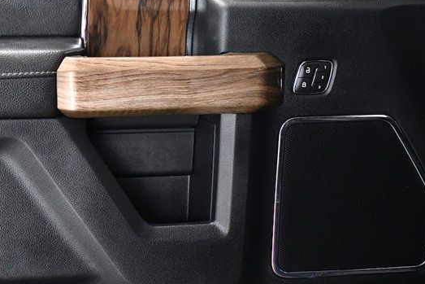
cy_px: 204
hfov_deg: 21.4
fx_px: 1110
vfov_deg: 14.5
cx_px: 77
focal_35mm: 94
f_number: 4
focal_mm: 32
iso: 2500
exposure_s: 1/320
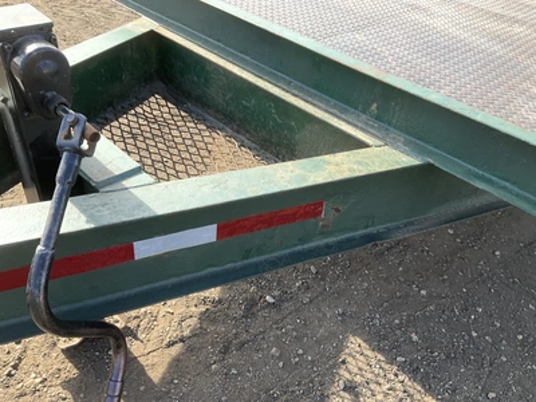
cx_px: 268
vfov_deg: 48.2
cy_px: 201
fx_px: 449
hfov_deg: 61.7
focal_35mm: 29
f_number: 1.8
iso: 25
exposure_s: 1/251
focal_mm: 3
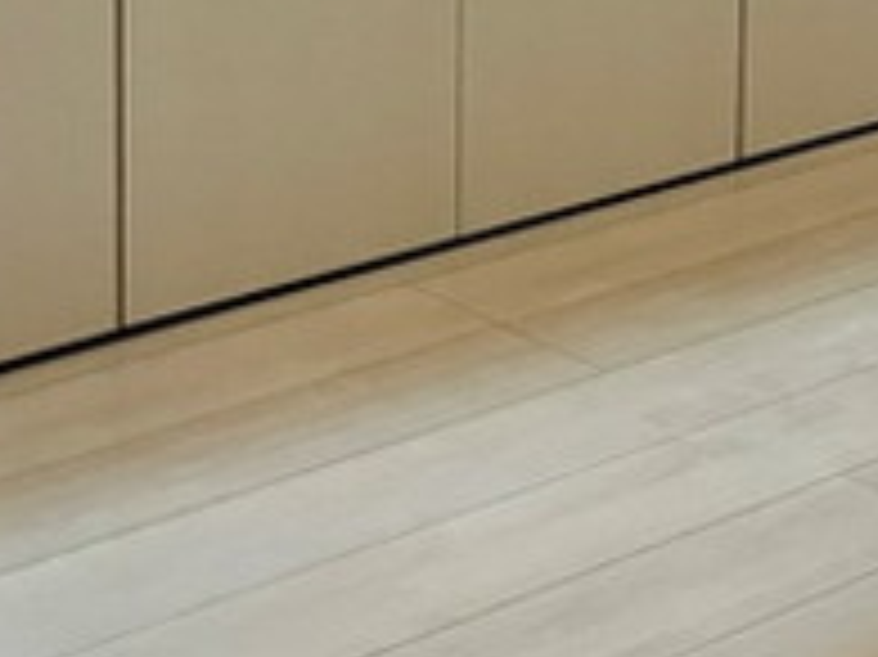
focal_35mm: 115
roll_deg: -1.8
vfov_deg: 12.1
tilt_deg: -6.2
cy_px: -436
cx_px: 1427
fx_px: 2915
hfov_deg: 15.4
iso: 80
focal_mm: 3.99
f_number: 1.8
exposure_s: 1/50
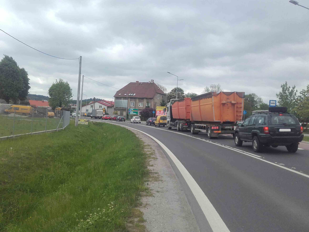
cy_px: 116
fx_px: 277
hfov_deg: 58.4
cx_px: 154
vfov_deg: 45.4
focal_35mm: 31
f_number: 2.2
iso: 50
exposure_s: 1/624
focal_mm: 3.31
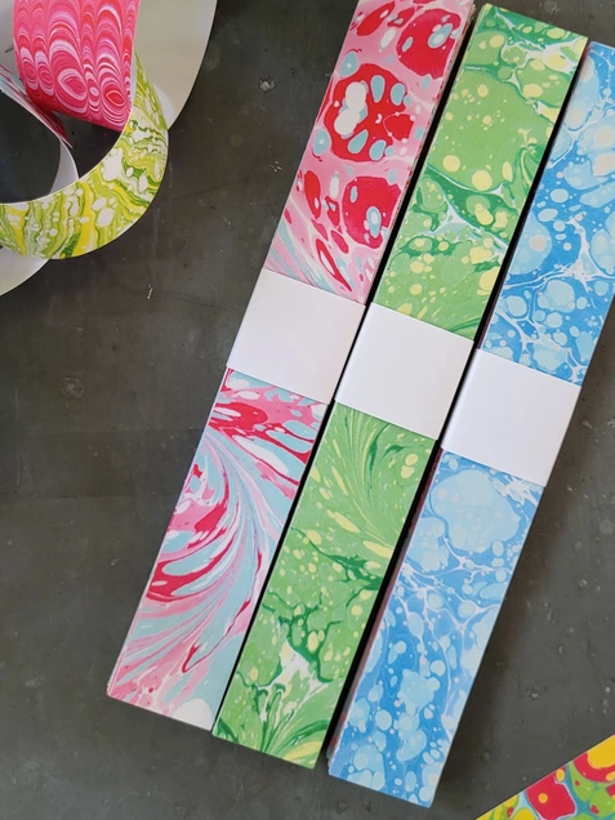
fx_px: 853
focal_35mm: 36
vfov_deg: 50.9
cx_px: 361
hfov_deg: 39.5
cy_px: 311
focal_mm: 5.4
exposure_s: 1/50
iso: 250
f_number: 1.8
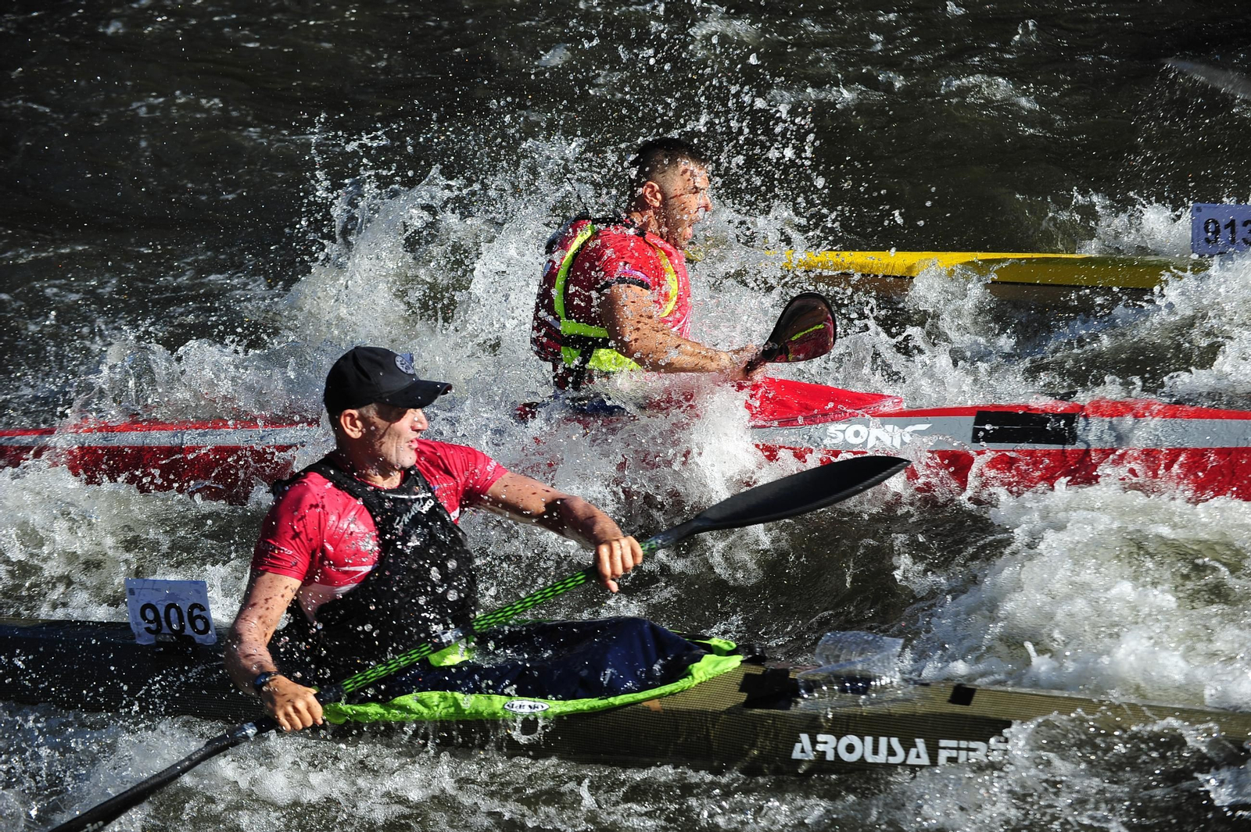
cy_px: 416
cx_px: 626
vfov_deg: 13.0
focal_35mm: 105
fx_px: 3647
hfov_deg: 19.5
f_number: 5.6
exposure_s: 1/800
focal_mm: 105
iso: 160
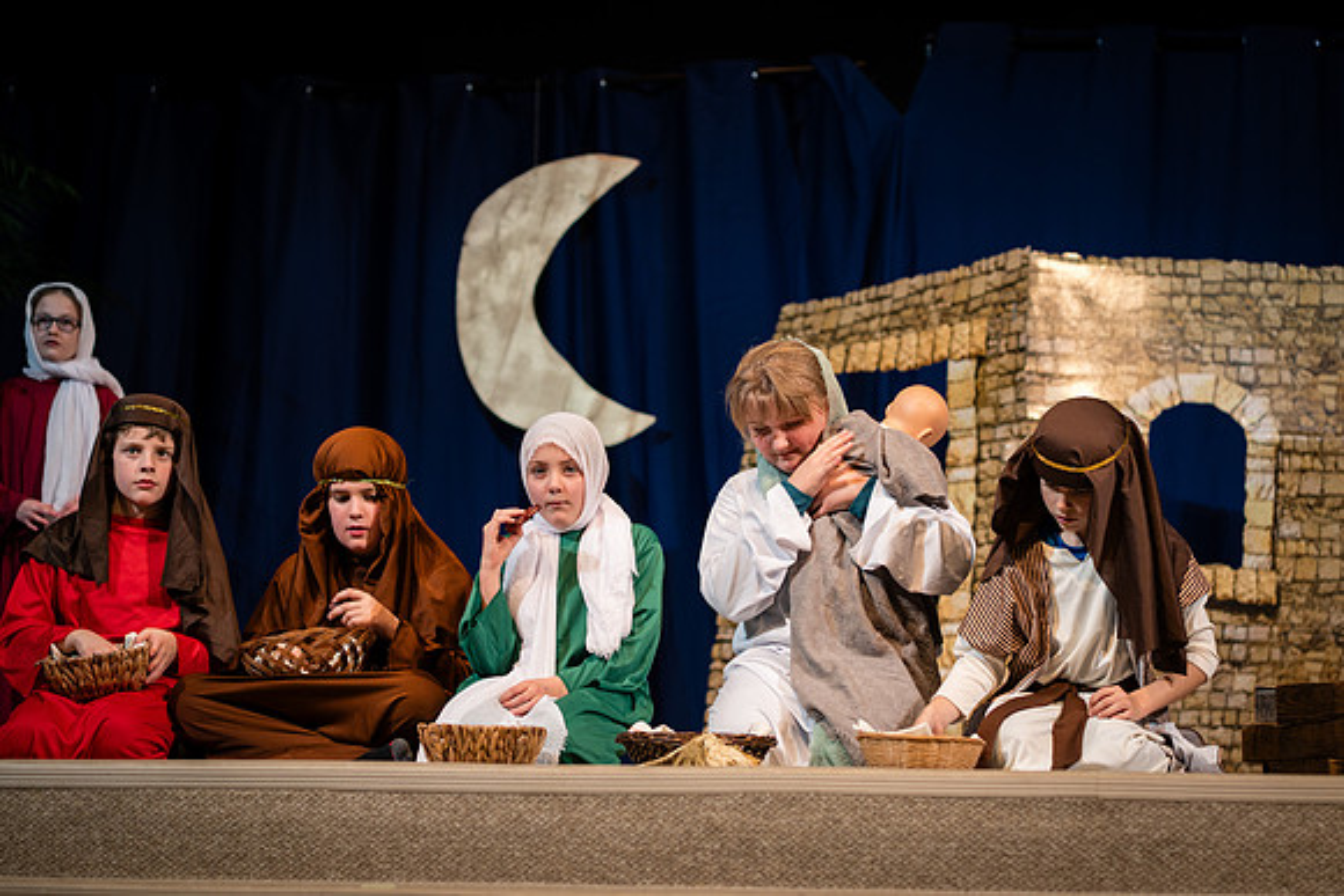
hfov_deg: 22.5
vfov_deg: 15.1
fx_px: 3385
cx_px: 697
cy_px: 449
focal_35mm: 91
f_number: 2.8
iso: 500
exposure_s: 1/250
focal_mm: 85
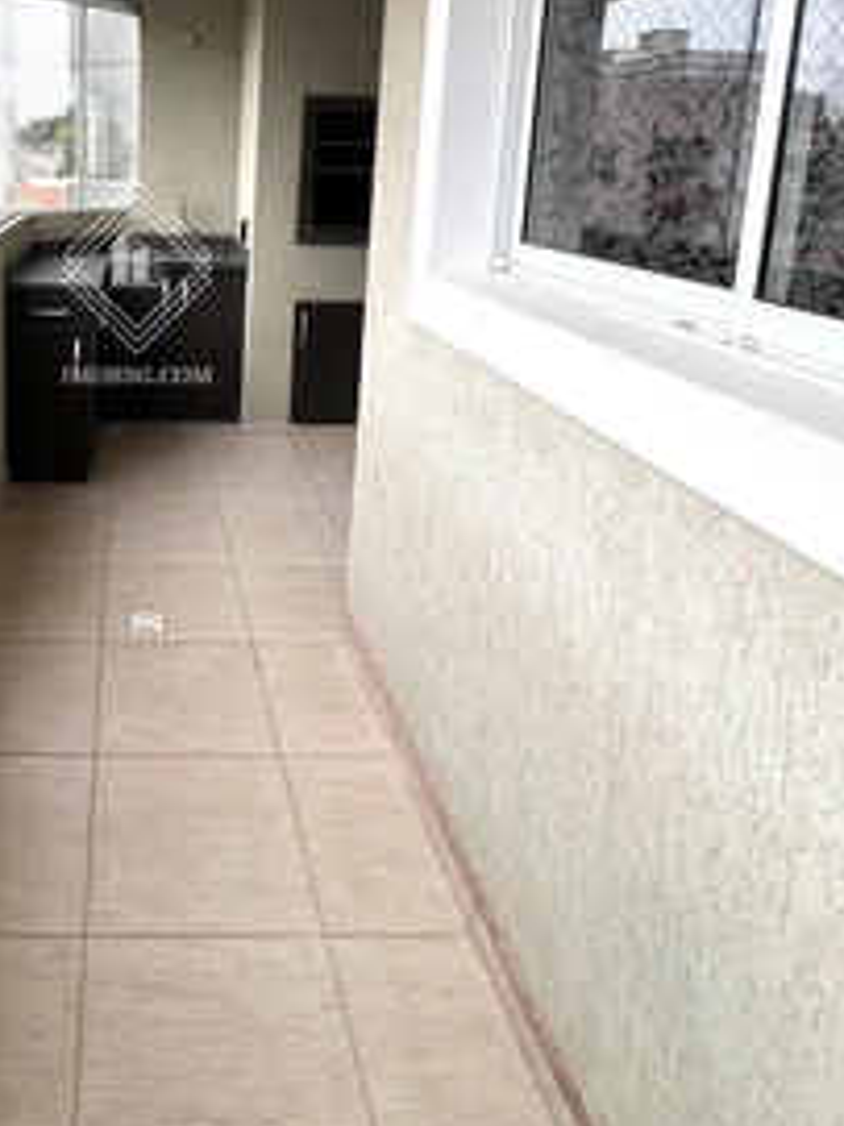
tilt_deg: -8.1
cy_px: 283
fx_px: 748
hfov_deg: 53.8
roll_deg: -1.0
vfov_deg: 69.1
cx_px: 137
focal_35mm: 23
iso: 40
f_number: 1.8
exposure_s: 1/99
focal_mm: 1.57
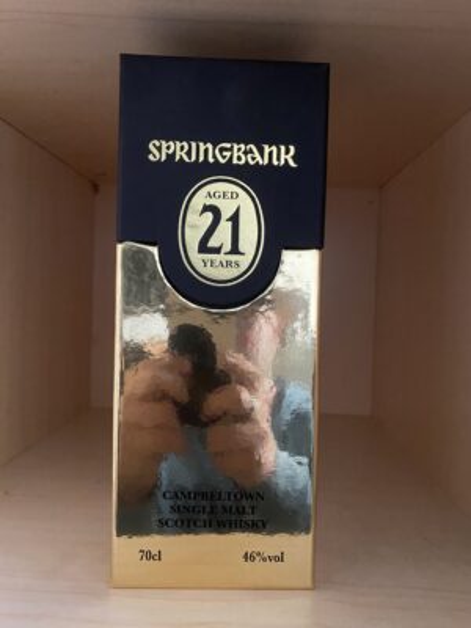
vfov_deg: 67.3
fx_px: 472
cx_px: 236
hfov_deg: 53.1
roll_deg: -2.2
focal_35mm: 26
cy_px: 314
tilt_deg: -1.8
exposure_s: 1/30
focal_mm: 4.25
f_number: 1.8
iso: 800
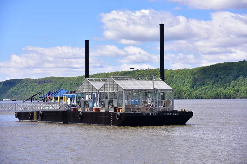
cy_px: 82
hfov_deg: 21.5
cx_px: 124
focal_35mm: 95
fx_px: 652
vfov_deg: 14.4
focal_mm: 95
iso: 80
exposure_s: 1/320
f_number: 5.6
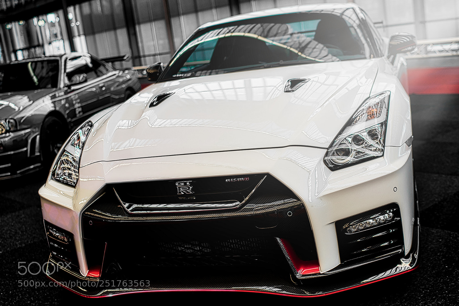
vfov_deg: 37.9
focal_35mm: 35
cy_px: 153
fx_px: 446
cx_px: 230
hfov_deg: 54.4
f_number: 2
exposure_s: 1/40
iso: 200
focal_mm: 35
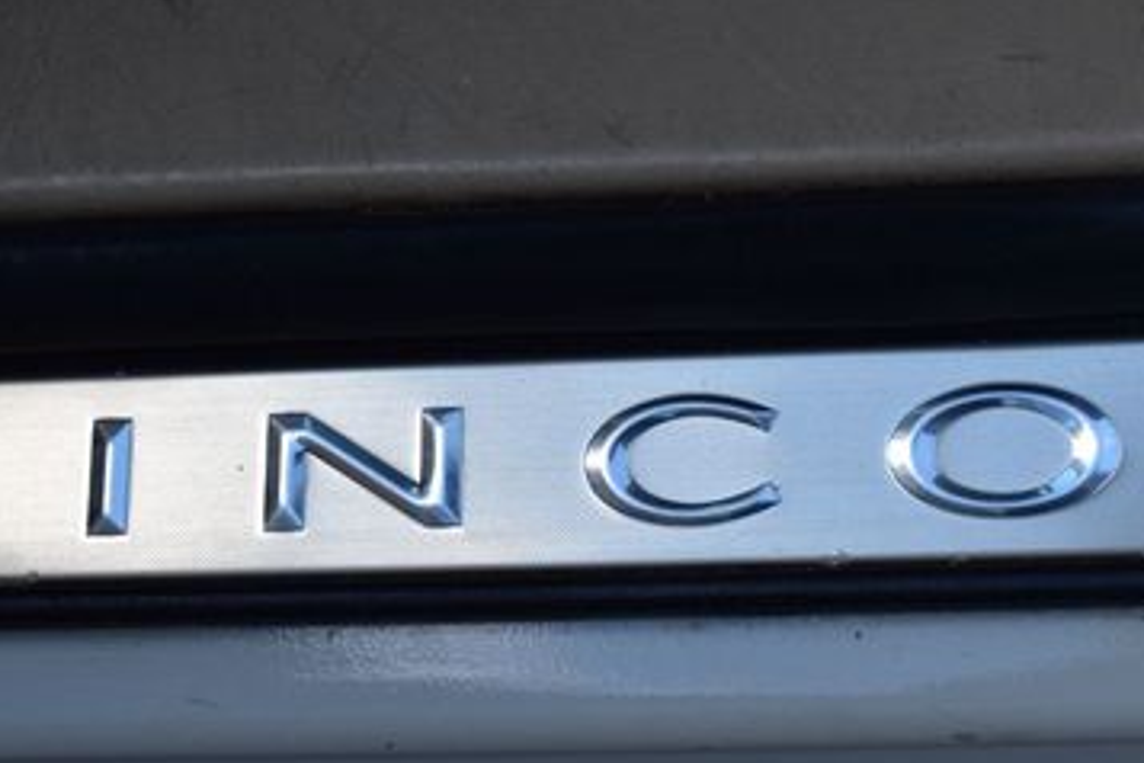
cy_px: 99
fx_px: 2733
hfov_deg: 23.5
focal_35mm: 86
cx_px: 756
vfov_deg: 15.7
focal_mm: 32
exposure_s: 1/200
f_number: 10
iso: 400
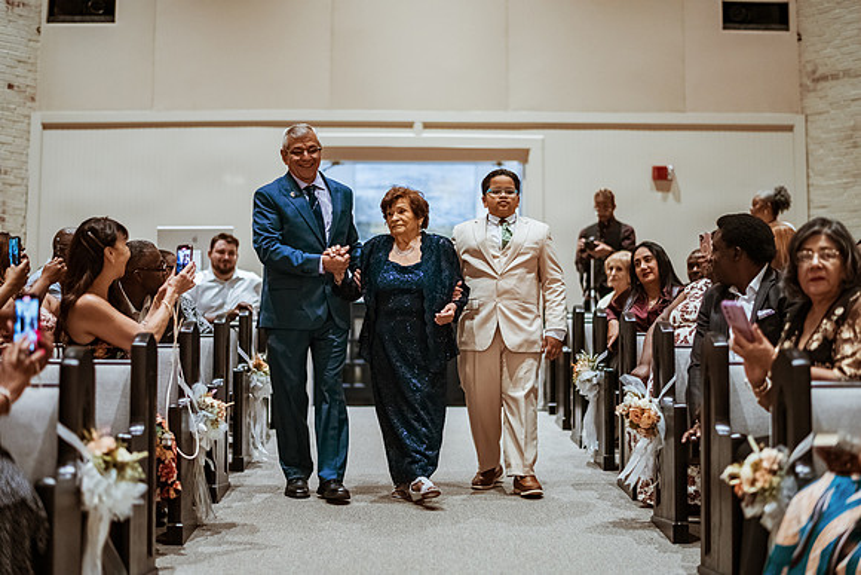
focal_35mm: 58
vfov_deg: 23.4
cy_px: 288
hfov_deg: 34.5
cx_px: 430
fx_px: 1387
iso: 2000
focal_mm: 58
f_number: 1.4
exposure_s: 1/640
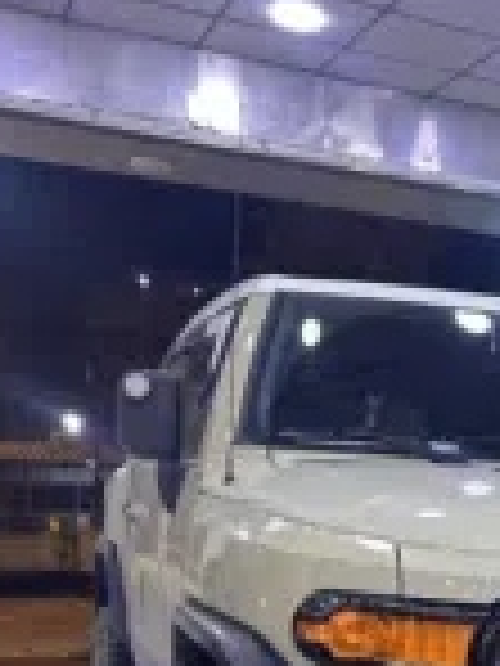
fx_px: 1252
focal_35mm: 65
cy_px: 698
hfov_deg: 20.9
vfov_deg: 27.7
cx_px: 617
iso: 125
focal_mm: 6.86
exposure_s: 1/51
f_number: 1.78
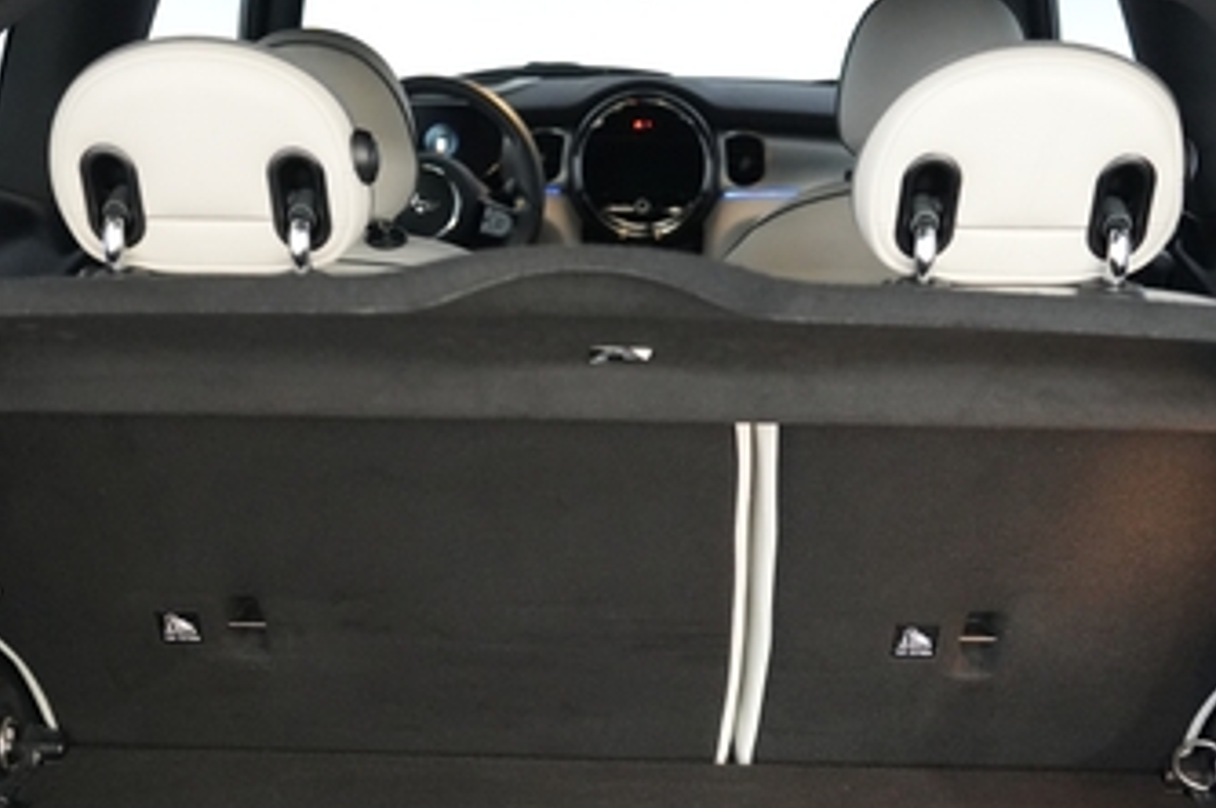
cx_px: 590
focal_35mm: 46
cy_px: 619
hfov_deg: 42.8
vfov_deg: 28.7
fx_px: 1552
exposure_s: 1/160
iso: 6400
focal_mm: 24
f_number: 2.8
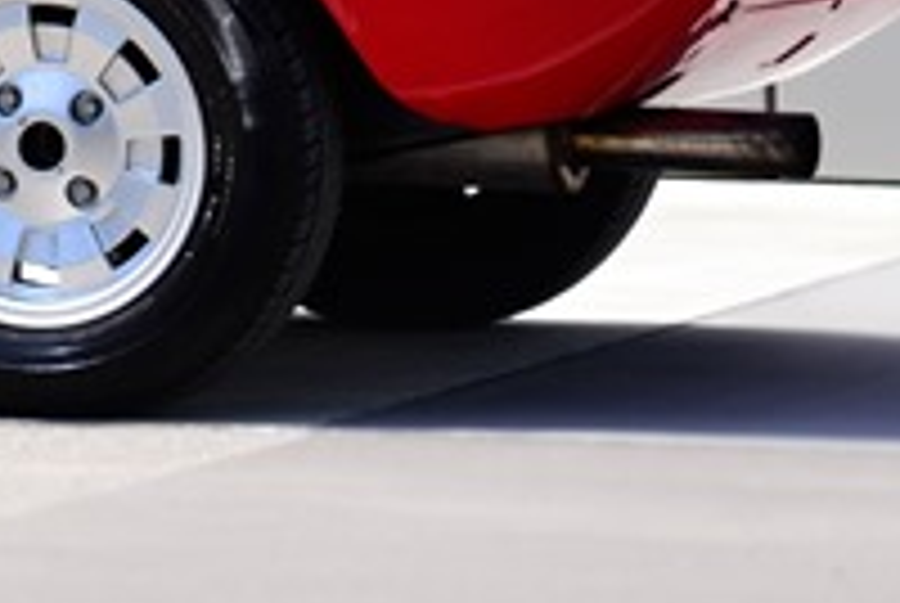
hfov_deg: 3.6
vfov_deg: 2.4
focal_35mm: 574
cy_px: -729
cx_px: -778
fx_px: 14371
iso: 200
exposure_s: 1/250
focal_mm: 120
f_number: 8
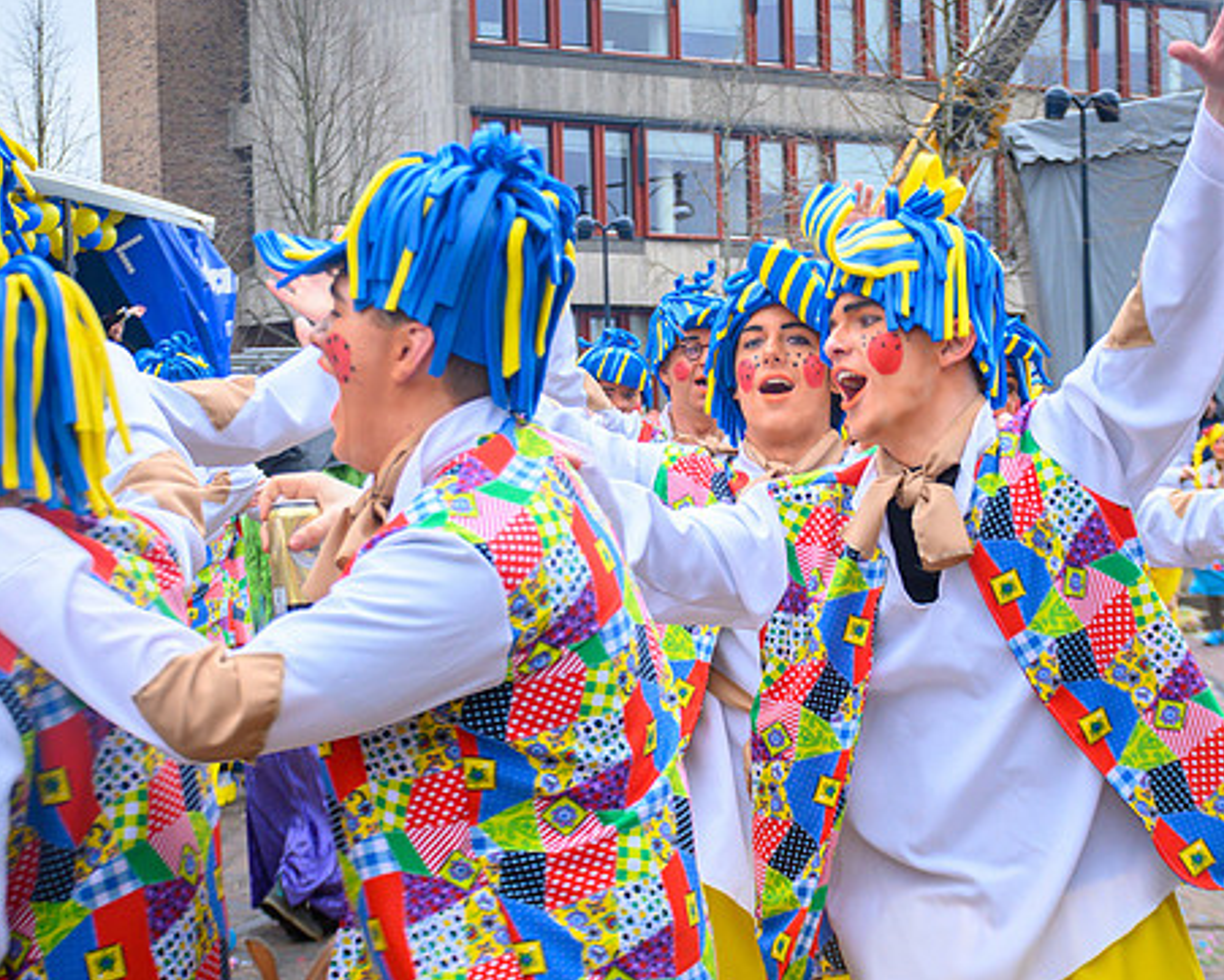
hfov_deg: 25.0
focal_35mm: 76
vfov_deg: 20.2
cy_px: 487
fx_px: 2754
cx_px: 719
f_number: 5
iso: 400
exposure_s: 1/250
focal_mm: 42
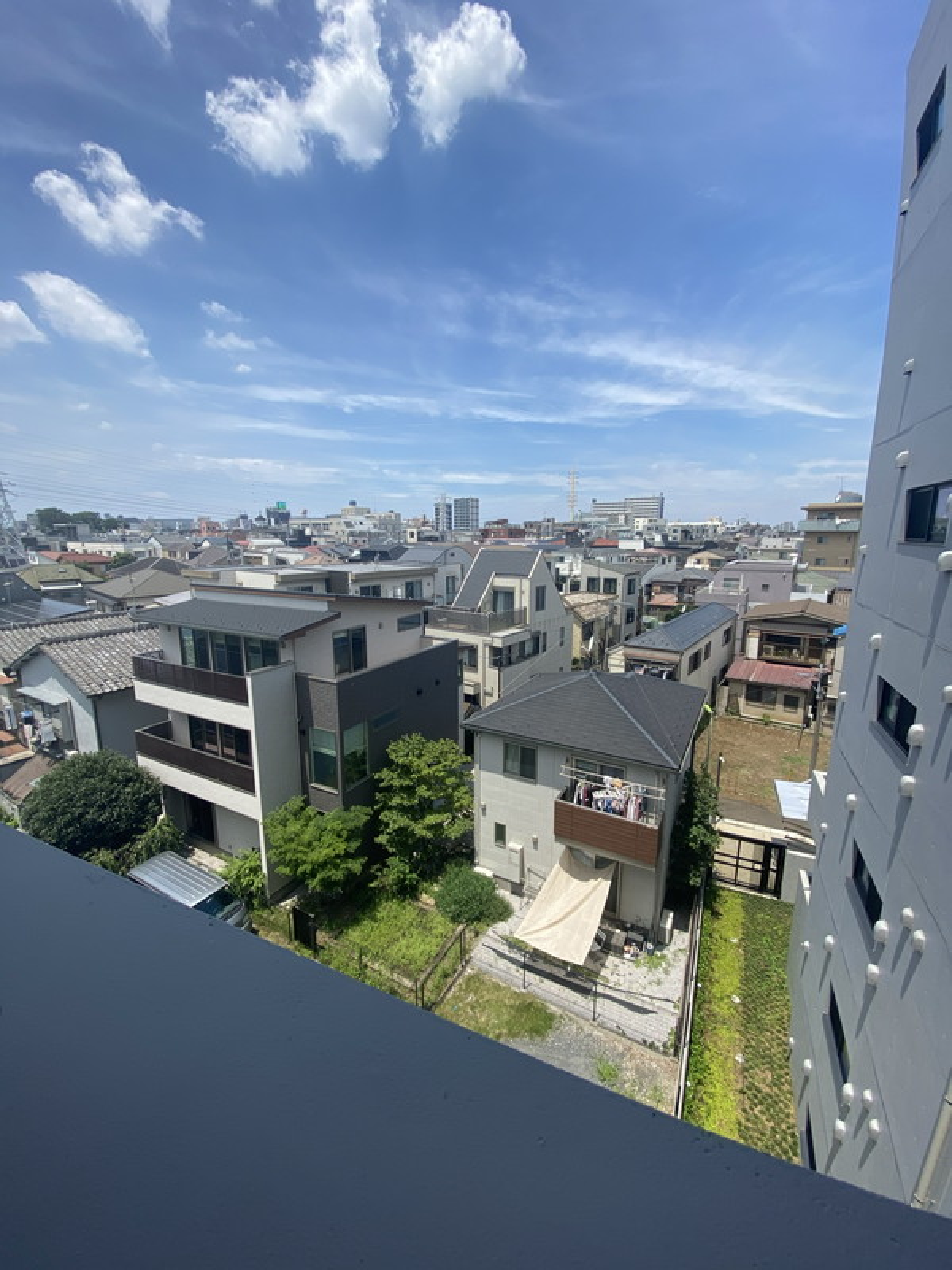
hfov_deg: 89.9
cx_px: 476
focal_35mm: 13
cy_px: 635
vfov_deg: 106.2
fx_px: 477
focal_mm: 1.54
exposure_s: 1/1043
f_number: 2.4
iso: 20
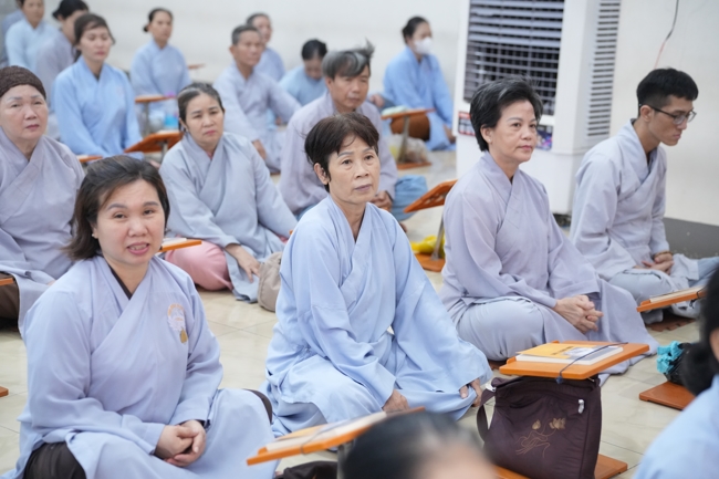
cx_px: 360
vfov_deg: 21.2
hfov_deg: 31.4
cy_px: 240
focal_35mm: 64
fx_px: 1278
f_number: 2.8
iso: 5000
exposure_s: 1/160
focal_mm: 64
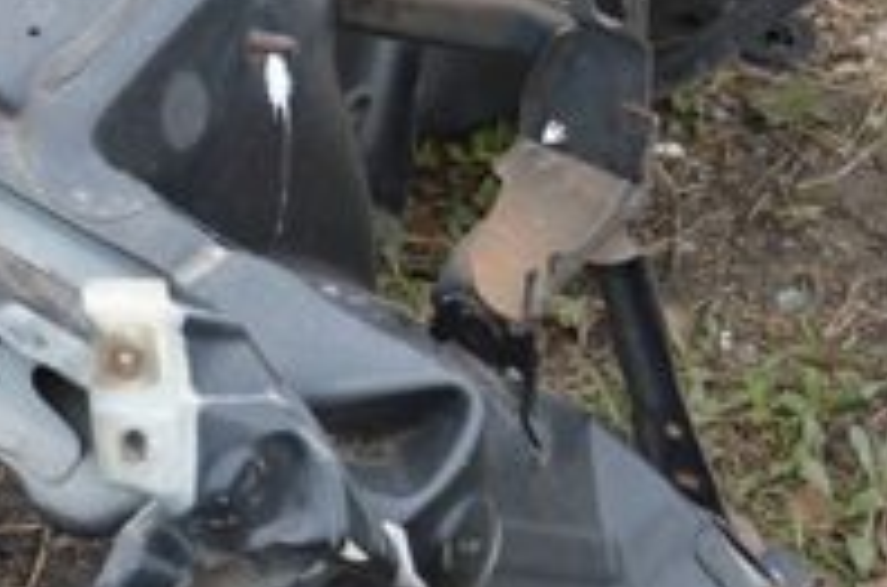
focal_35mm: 136
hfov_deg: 14.7
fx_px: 3343
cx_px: -94
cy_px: 56
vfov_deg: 10.0
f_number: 5.6
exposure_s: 1/125
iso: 160
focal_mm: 28
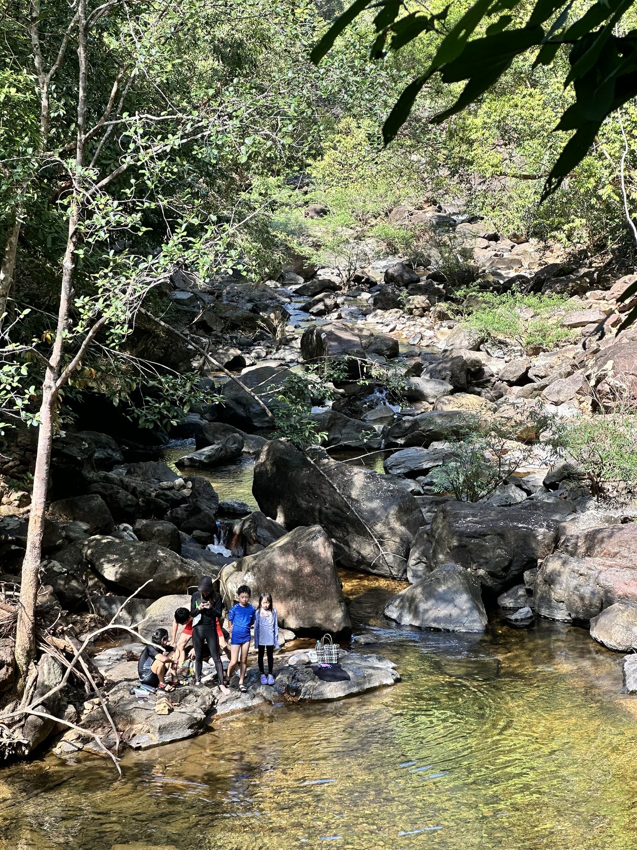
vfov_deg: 25.3
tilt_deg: -8.2
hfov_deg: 19.1
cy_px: 425
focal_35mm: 77
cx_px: 318
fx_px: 1889
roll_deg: +0.1
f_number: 2.8
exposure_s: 1/99
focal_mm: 9
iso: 50
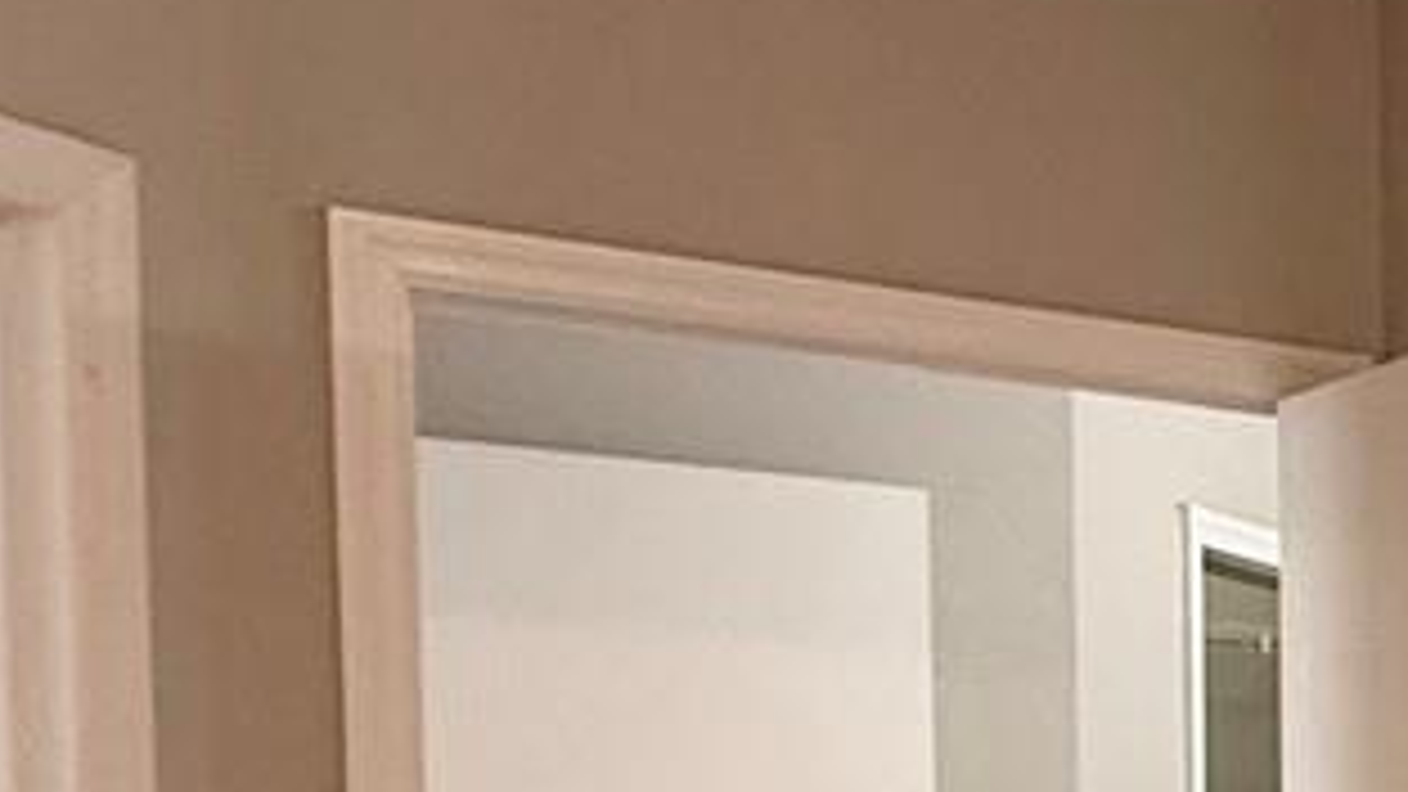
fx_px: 2912
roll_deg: -0.7
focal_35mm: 78
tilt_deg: -1.9
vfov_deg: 14.8
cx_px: 2645
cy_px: 1048
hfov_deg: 19.2
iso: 250
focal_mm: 2.22
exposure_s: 1/60
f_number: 2.2
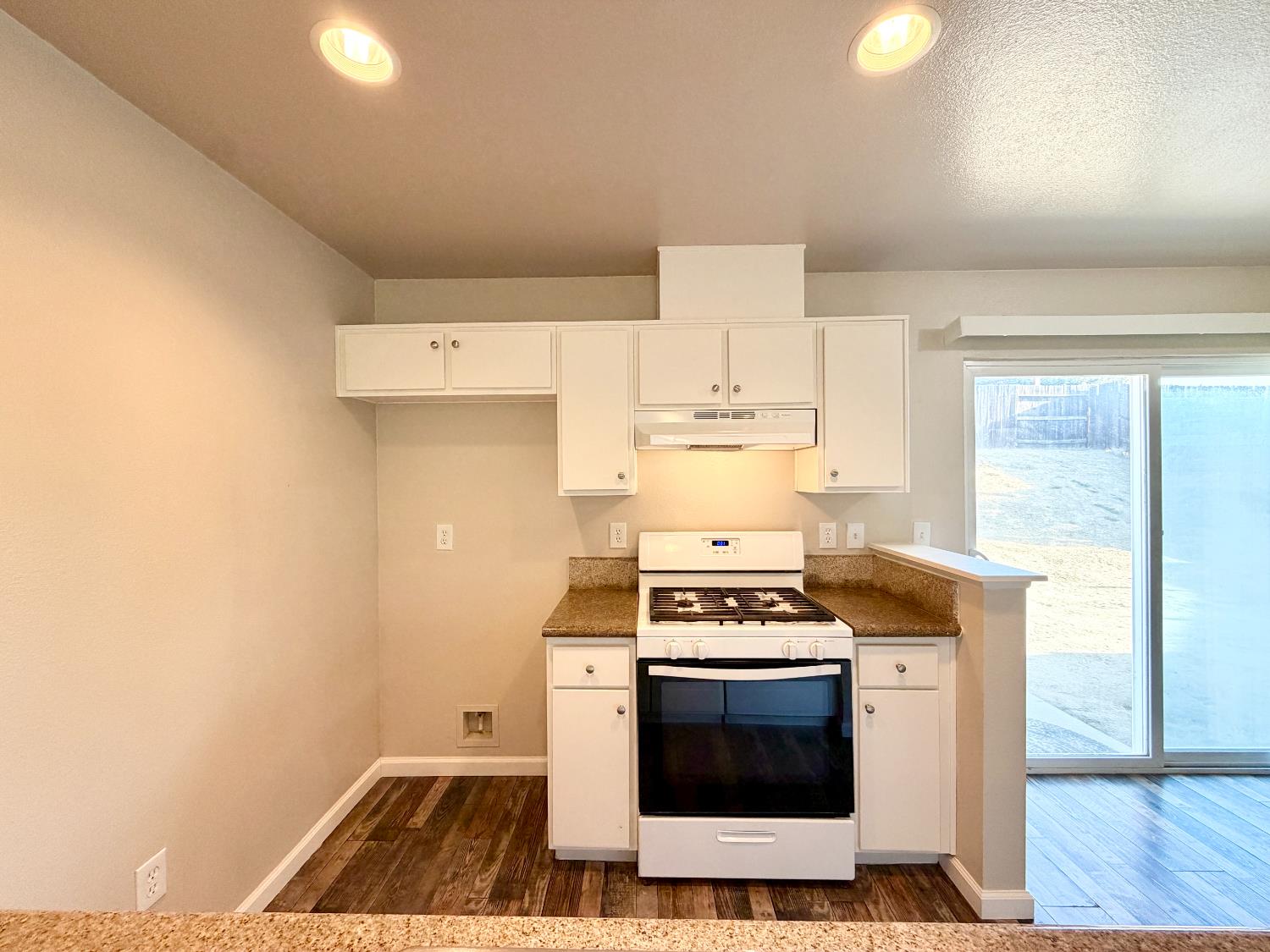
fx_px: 514
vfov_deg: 85.7
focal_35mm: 14
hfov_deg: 102.1
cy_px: 476
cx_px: 635
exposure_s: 1/120
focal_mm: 2.22
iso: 200
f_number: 2.2
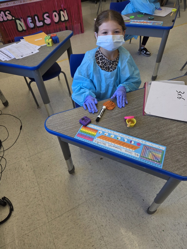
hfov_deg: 58.9
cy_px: 124
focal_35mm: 23
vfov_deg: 73.9
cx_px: 94
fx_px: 166
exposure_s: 1/120
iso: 80
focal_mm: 5.4
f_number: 1.8
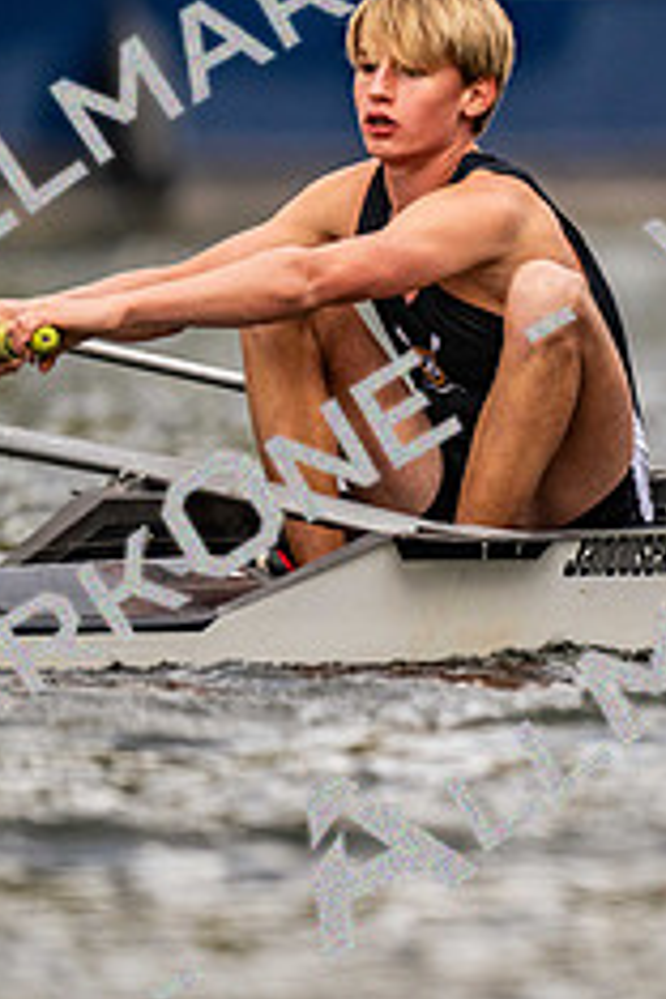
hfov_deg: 0.9
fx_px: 41178
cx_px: 1170
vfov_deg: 1.4
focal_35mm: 1484
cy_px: 303
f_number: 4
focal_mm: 600
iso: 800
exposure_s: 1/2500
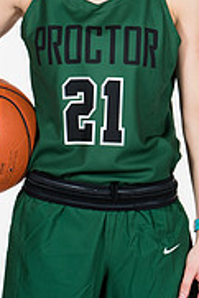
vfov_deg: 5.0
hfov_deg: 3.4
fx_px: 3393
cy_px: 36
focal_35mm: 410
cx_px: 109
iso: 200
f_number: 5.6
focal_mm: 110
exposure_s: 1/160
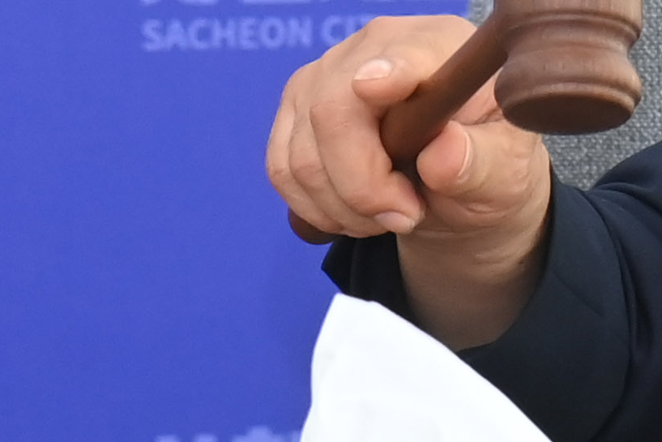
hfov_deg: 2.5
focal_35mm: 818
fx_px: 15044
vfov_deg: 1.7
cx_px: 1468
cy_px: -345
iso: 2500
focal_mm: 120
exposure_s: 1/250
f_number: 6.3
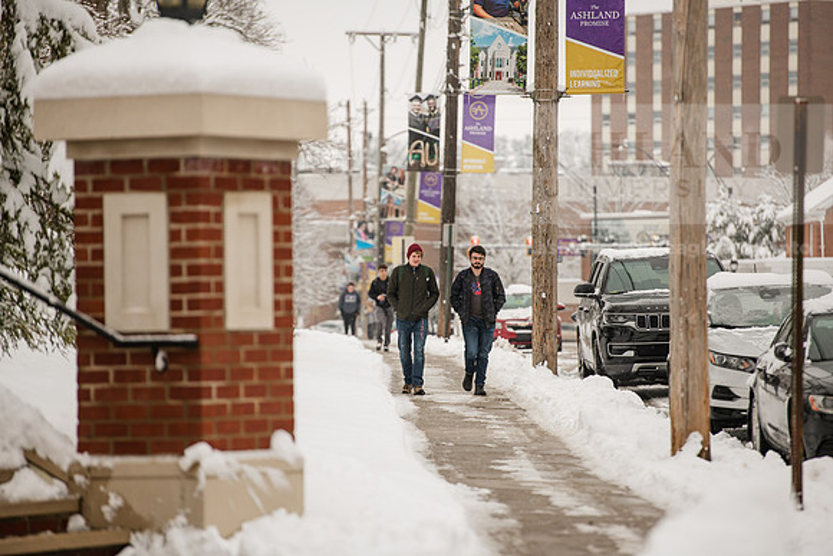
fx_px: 4629
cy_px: 278
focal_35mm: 200
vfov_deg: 6.9
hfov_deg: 10.3
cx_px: 416
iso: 125
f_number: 3.5
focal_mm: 200
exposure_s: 1/500
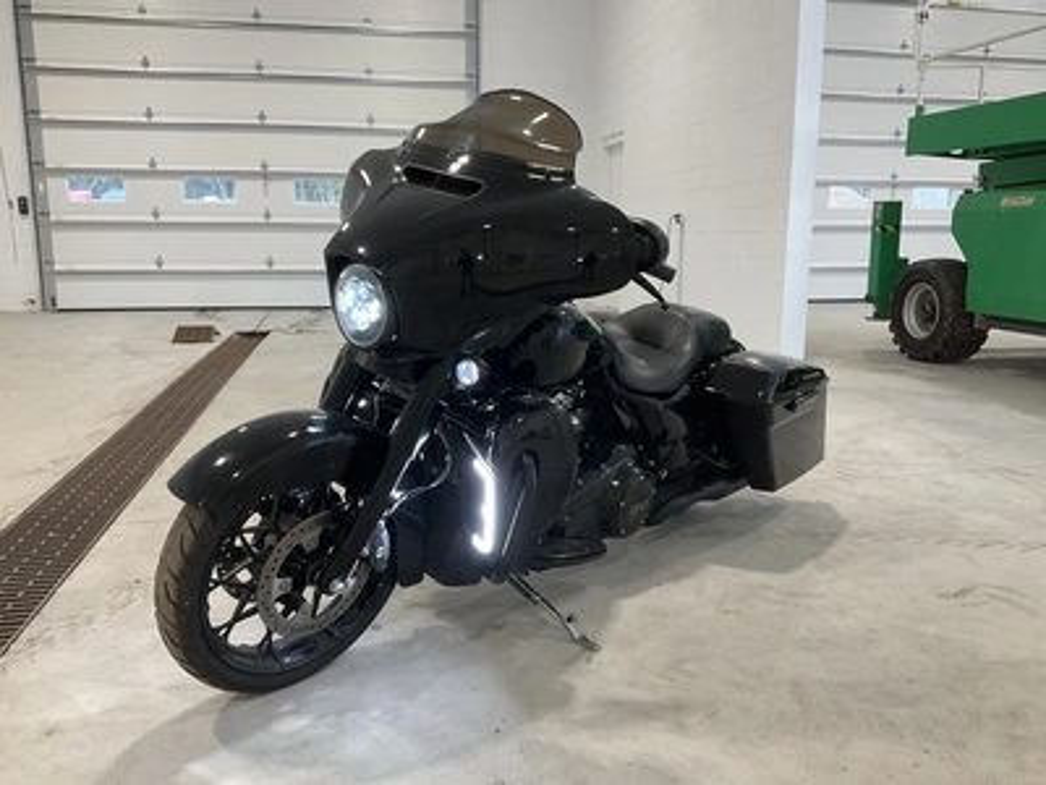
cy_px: 392
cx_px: 523
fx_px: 876
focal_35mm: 29
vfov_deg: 48.2
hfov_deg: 61.7
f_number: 1.8
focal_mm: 3
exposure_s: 1/103
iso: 64
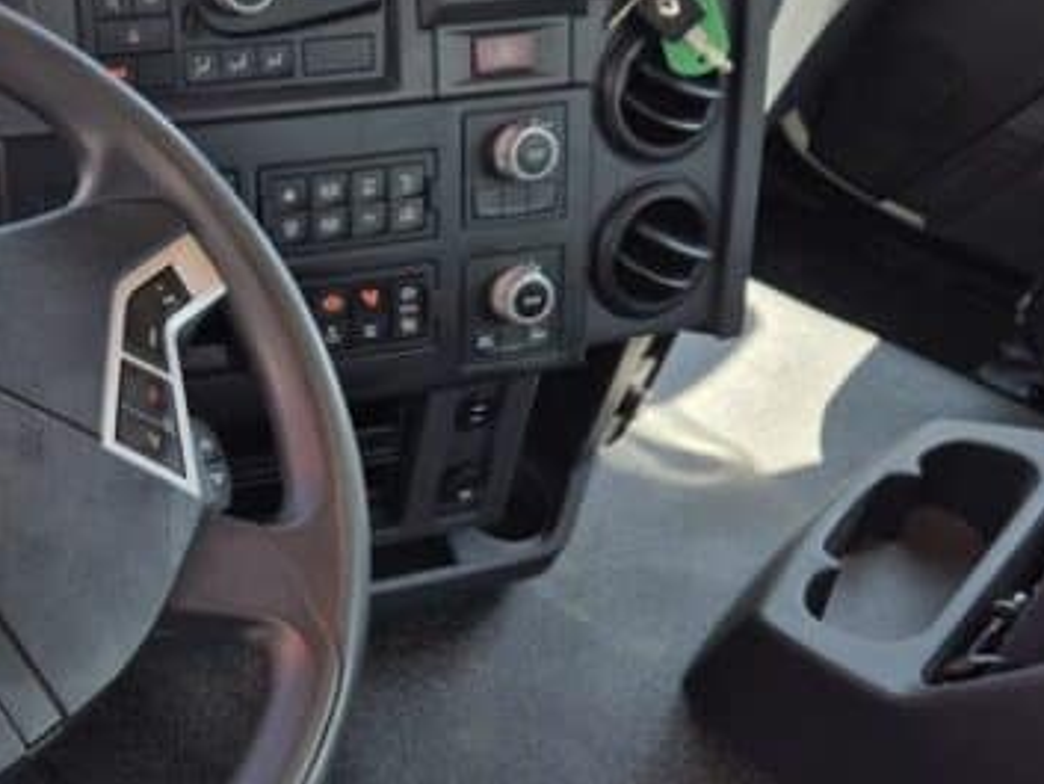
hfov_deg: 36.7
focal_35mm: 50
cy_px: 408
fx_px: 1508
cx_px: 186
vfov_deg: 29.1
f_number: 1.8
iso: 25
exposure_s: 1/180
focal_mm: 5.4
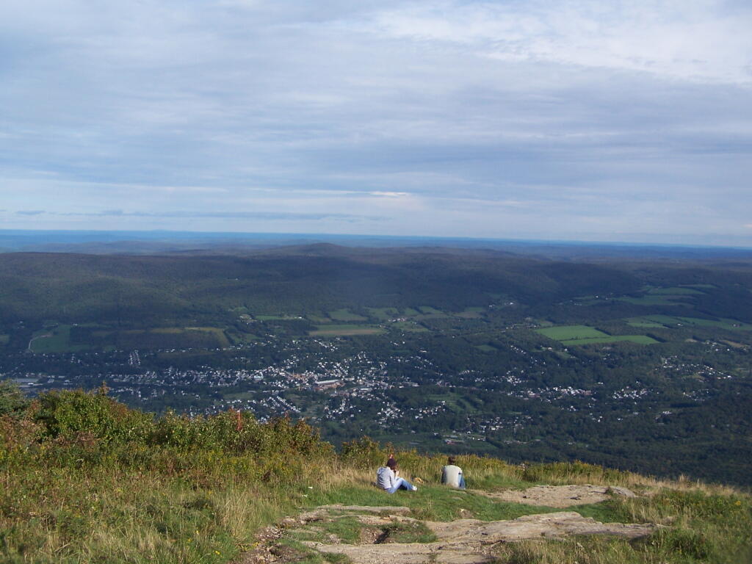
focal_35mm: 38
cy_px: 282
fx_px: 826
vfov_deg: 37.7
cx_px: 376
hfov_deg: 49.0
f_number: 4
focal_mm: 6.3
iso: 80
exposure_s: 1/800
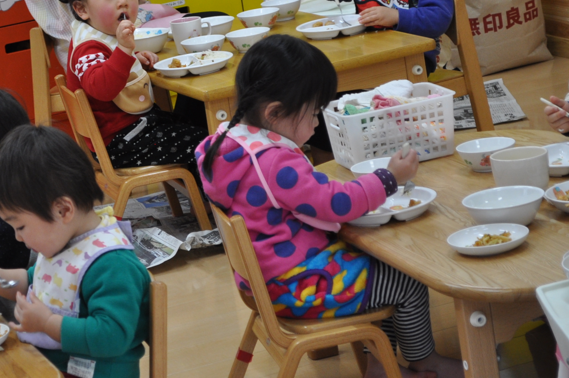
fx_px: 2305
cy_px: 81
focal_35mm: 146
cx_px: 66
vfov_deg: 9.4
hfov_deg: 14.0
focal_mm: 52
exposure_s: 1/60
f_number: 5.6
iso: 500
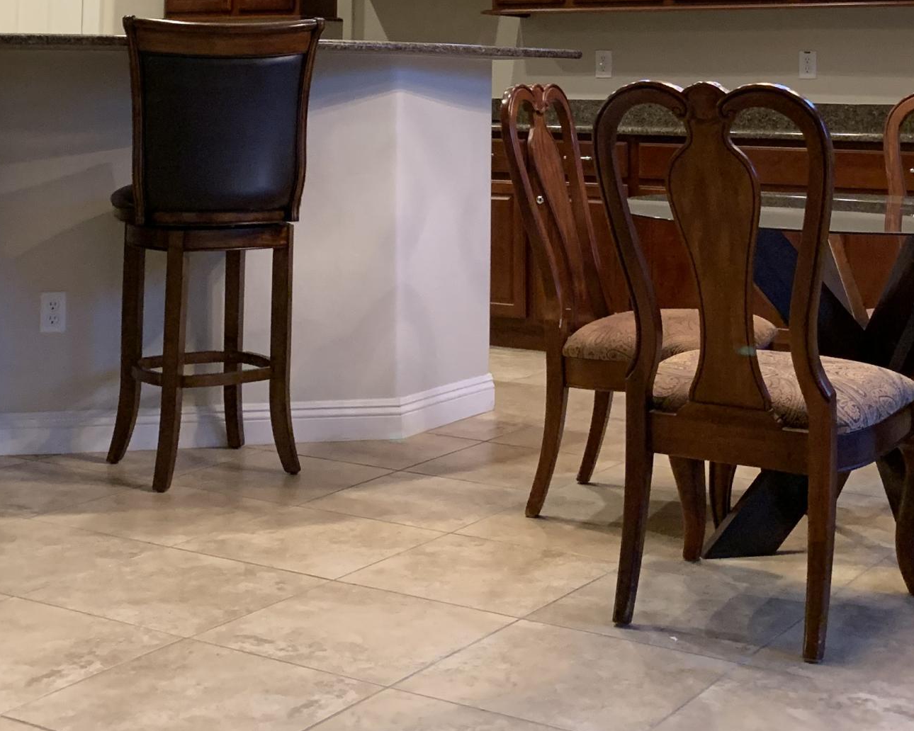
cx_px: 466
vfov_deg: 24.3
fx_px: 1596
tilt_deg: +6.2
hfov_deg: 32.0
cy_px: -45
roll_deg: -0.6
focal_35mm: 59
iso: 320
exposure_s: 1/60
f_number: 1.8
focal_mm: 4.25
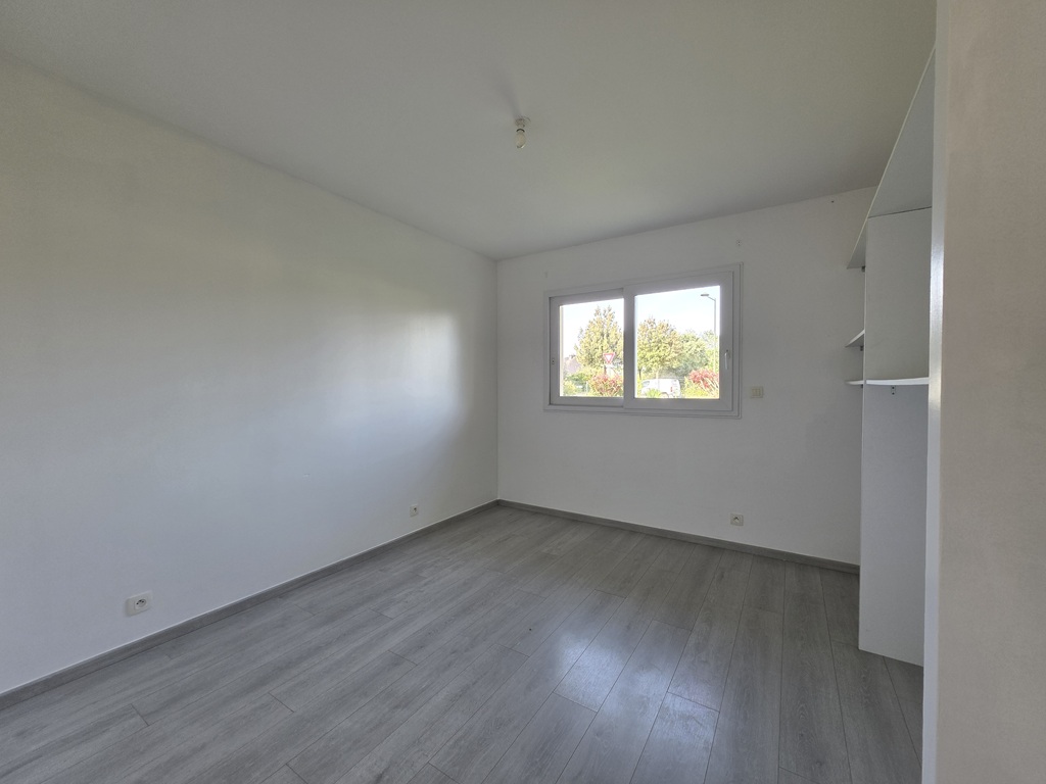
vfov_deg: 89.9
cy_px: 392
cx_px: 523
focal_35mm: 13
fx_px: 393
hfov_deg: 106.2
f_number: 1.9
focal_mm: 2.2
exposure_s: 1/100
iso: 64
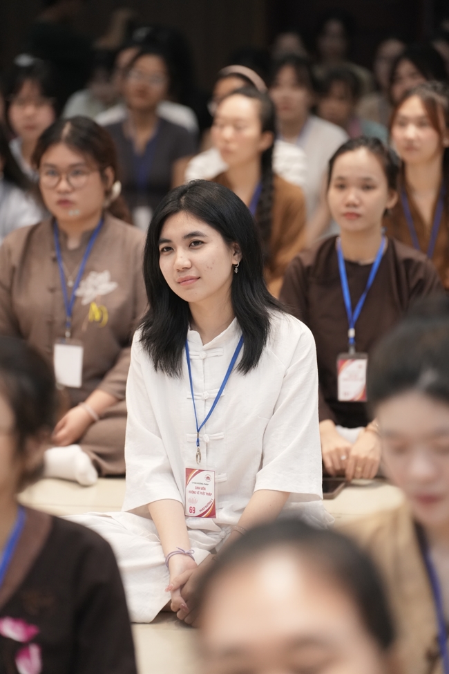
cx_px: 224
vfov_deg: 13.7
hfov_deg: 9.1
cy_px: 337
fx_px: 2806
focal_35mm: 150
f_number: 2.8
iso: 4000
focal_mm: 150
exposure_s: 1/250
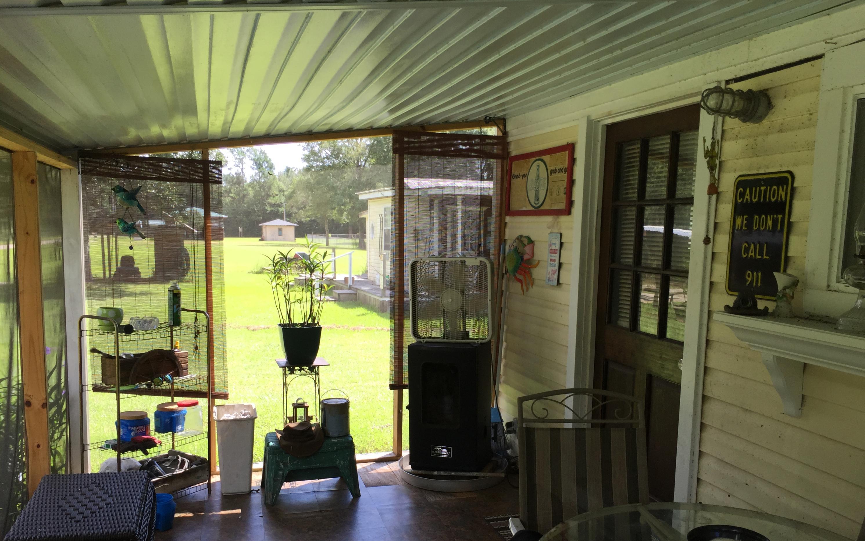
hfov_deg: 61.2
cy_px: 317
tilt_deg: -7.6
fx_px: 731
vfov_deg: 40.5
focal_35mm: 31
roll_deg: -0.6
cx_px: 436
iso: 32
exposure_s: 1/269
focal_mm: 4.15
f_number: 2.2
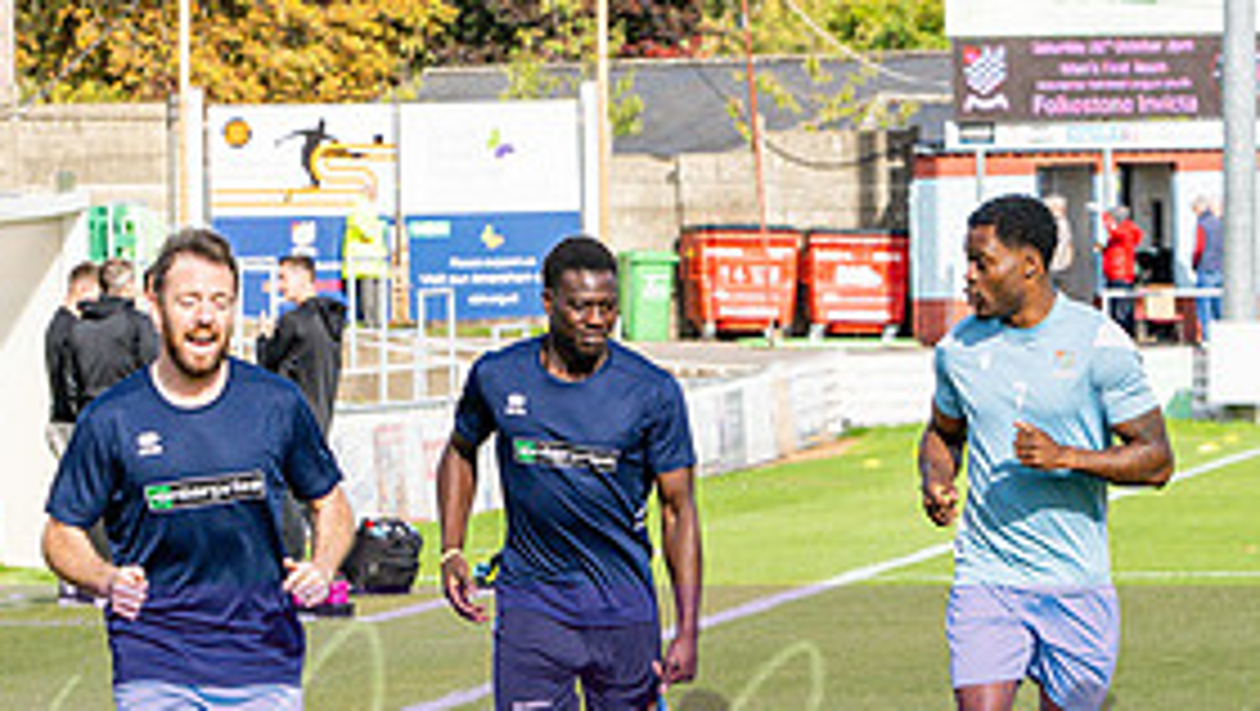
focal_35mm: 321
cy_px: 536
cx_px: 875
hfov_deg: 6.7
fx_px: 10733
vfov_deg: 3.8
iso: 160
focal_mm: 85
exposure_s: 1/1250
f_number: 5
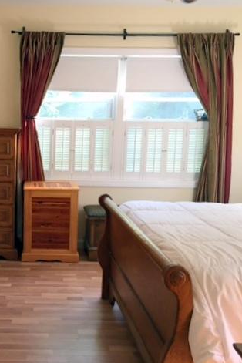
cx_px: 35
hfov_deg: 31.4
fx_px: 413
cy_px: 184
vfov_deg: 47.4
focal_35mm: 41
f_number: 2.2
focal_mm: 4.15
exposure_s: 1/30
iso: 80
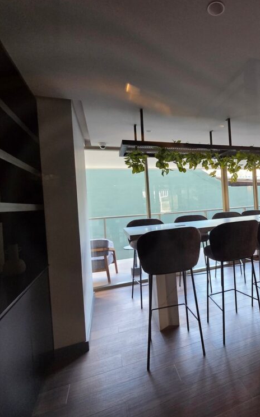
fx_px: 216
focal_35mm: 19
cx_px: 214
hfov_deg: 56.8
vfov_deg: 88.0
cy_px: 205
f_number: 2.2
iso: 320
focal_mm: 2.2
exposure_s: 1/60
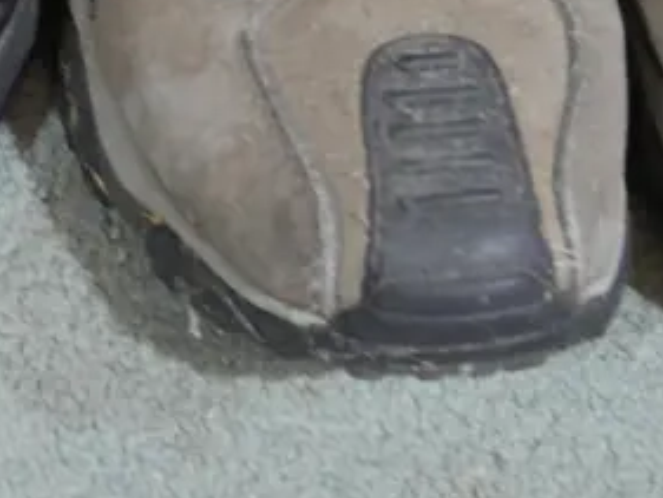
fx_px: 2932
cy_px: -232
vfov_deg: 9.5
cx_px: -5
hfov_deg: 12.7
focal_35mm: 153
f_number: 4.6
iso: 1250
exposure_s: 1/60
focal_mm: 21
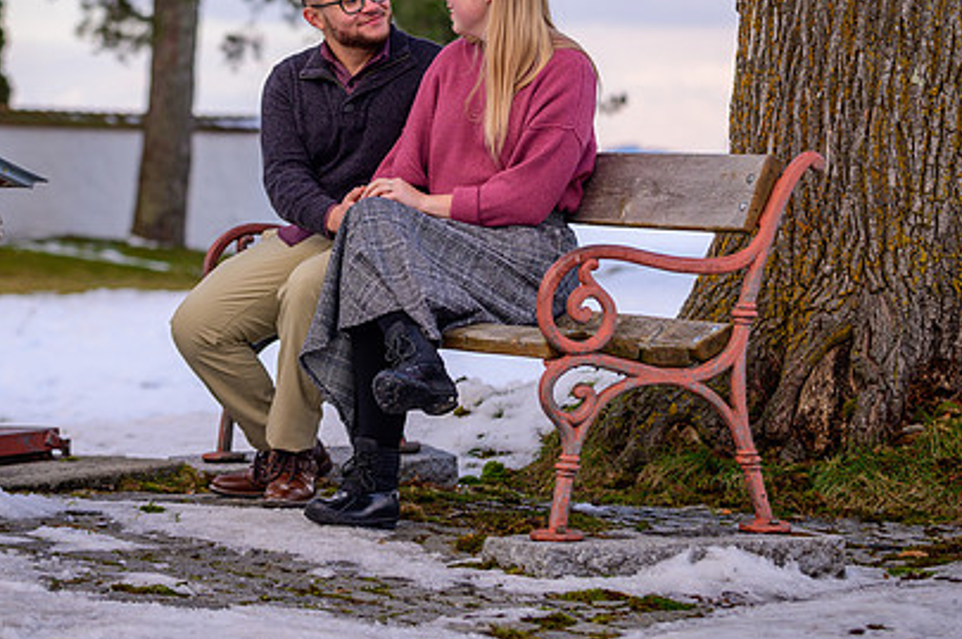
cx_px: 420
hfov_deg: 15.9
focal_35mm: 129
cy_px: 202
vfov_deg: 10.6
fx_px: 3443
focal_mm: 90
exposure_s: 1/250
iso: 250
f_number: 4
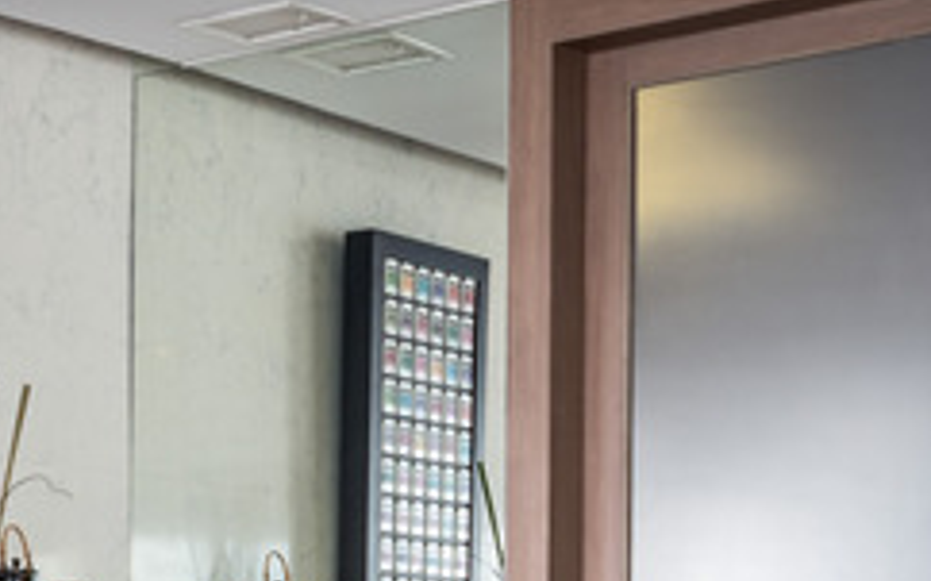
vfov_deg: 10.7
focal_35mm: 118
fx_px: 2993
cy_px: 831
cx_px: -604
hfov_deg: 15.7
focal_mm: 35
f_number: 8
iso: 100
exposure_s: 1/8
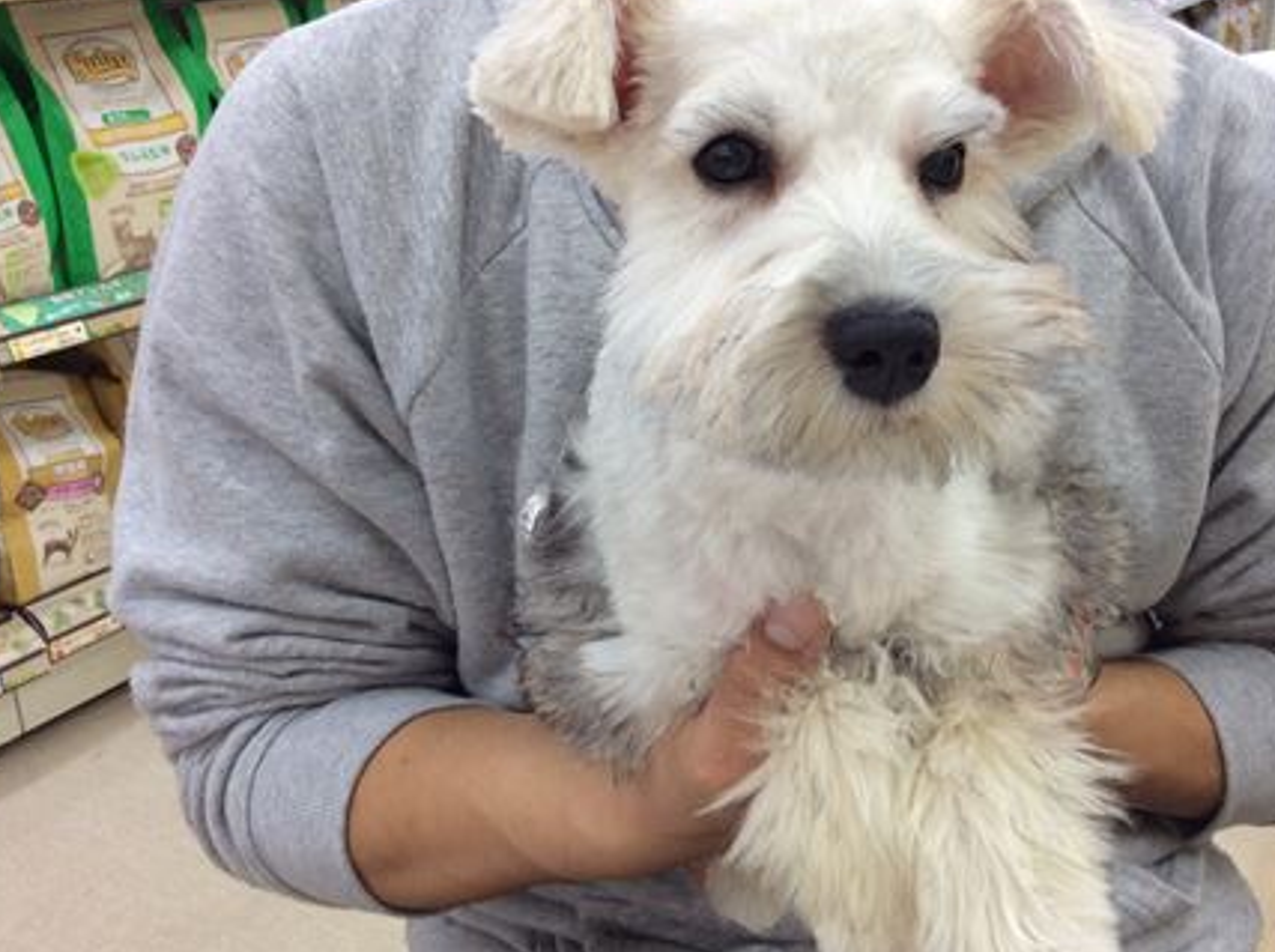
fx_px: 1655
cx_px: 758
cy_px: 534
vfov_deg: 32.1
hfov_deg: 42.0
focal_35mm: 45
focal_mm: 3.3
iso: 40
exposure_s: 1/24
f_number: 2.4
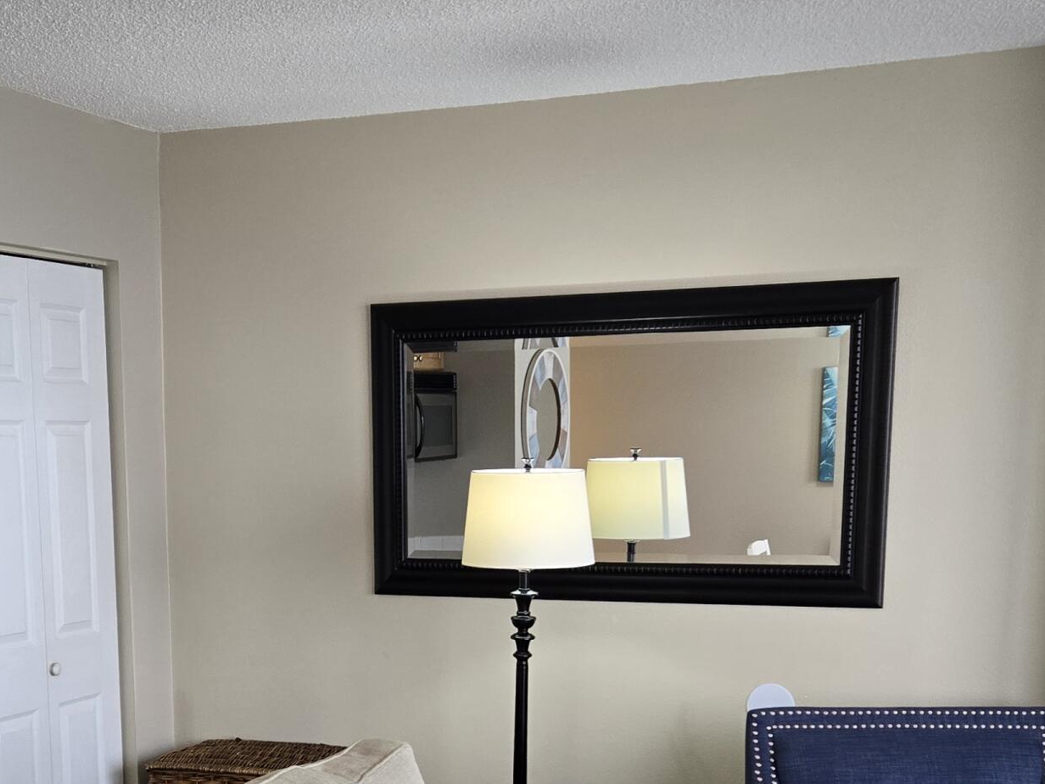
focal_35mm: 56
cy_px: 731
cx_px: 388
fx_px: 1691
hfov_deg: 34.2
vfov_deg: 25.2
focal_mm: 5.4
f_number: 1.8
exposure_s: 1/120
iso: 160
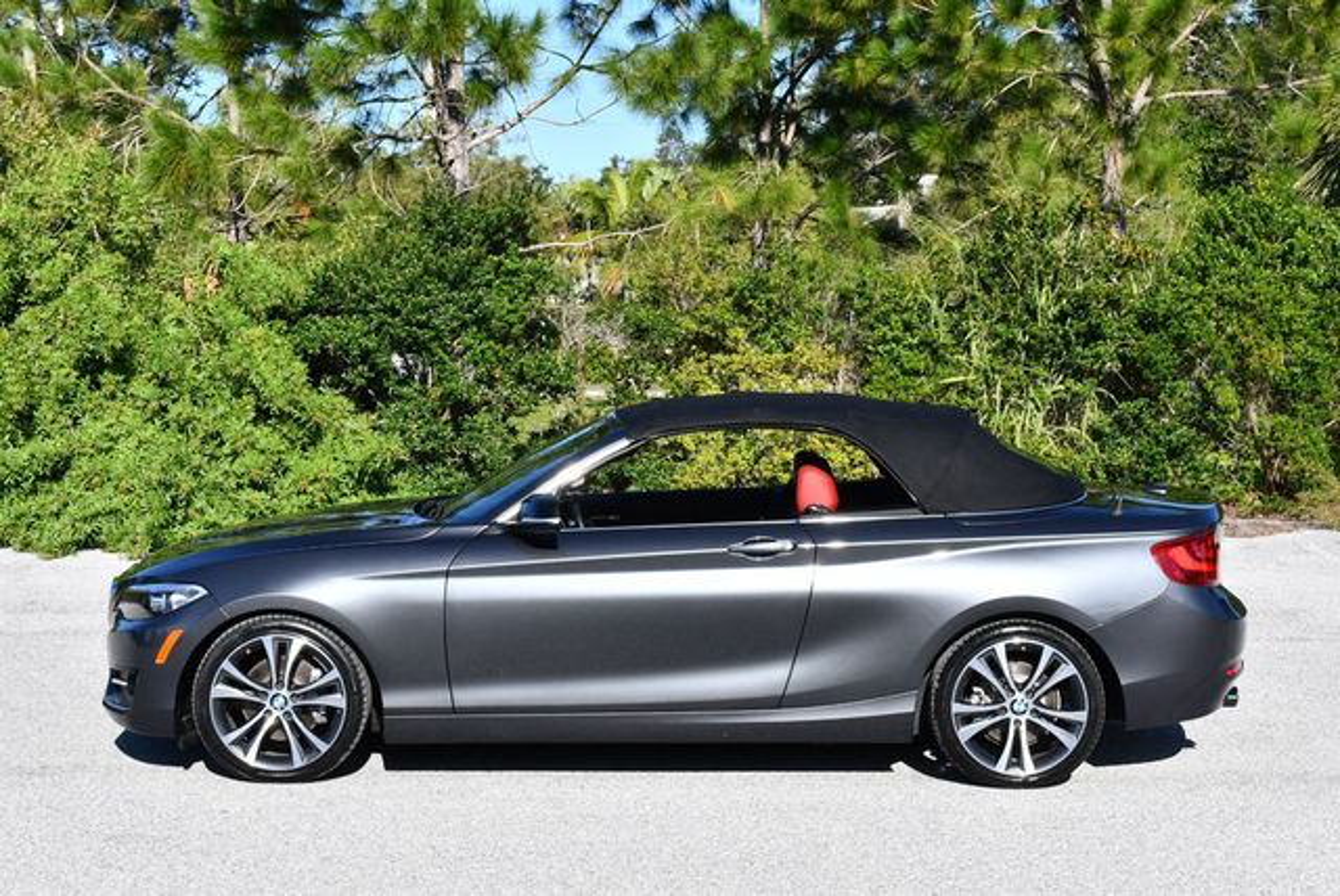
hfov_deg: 29.6
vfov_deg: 20.1
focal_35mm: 68
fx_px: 2533
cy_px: 448
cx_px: 670
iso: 140
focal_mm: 34
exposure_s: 1/250
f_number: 8
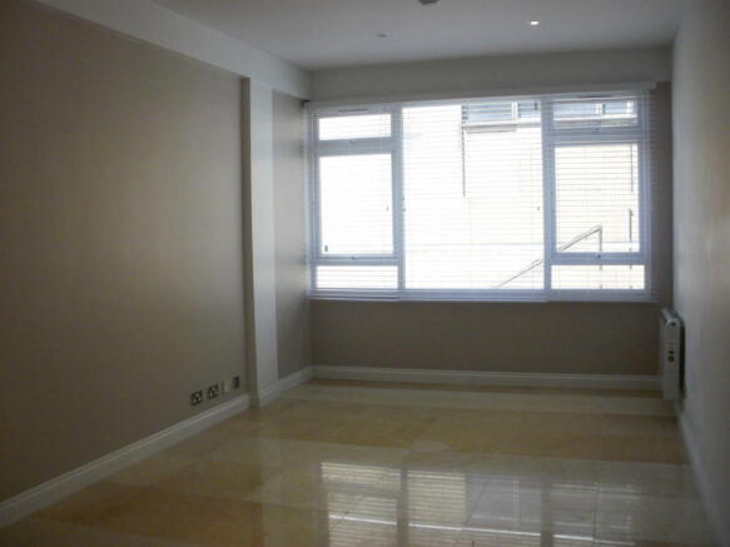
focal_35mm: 36
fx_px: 759
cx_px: 365
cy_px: 274
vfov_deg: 39.6
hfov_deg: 51.4
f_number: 3.5
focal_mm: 6.3
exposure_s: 1/250
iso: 320
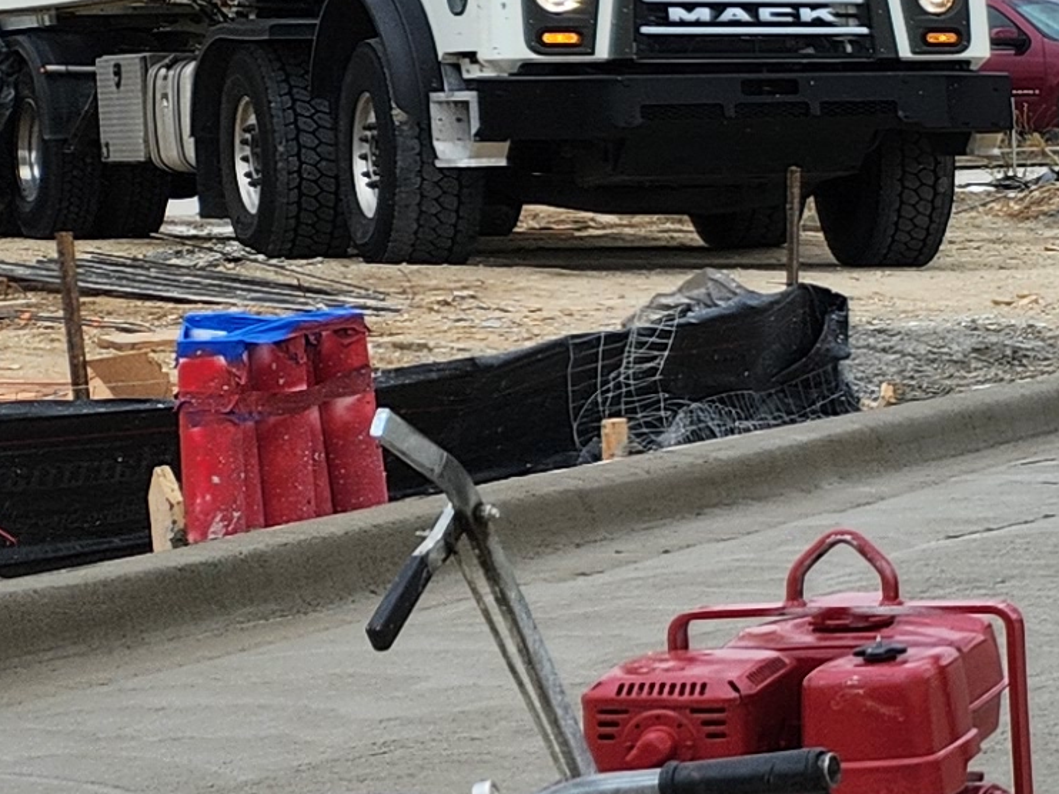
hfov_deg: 12.2
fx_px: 3792
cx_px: 2657
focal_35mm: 124
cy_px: 388
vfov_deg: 11.9
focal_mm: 5.4
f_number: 1.8
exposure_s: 1/1672
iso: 20
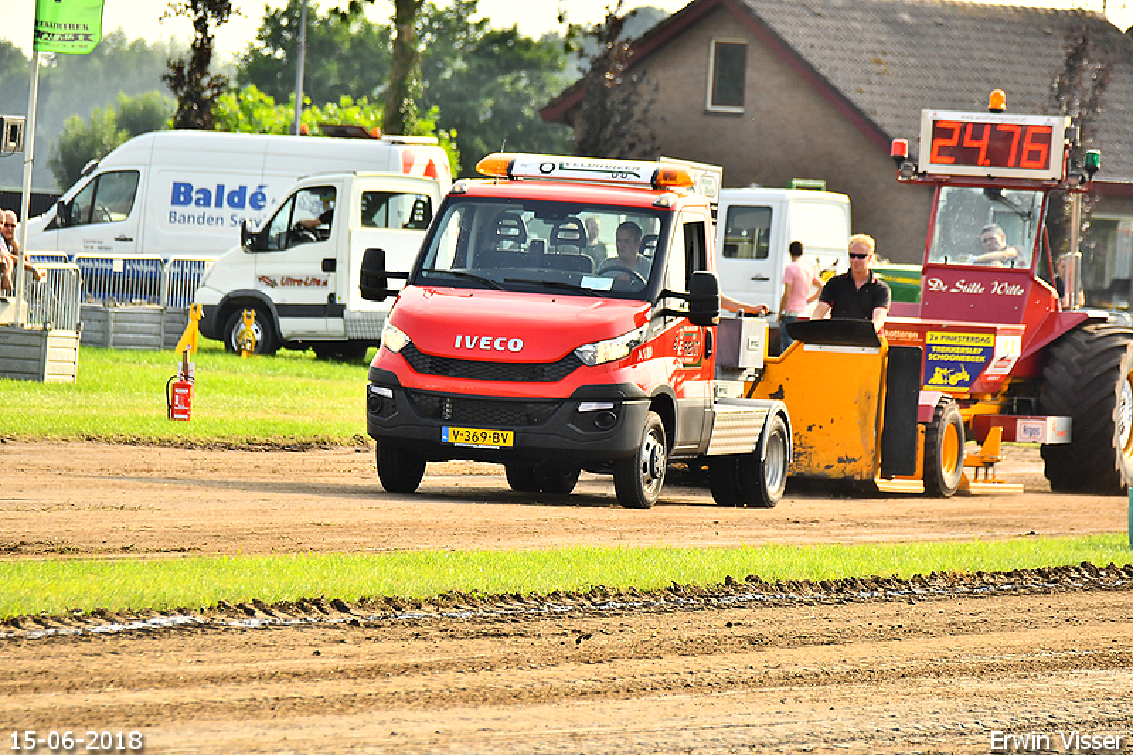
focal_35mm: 375
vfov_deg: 3.7
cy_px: 378
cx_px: 566
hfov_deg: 5.5
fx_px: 11799
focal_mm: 250
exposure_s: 1/1000
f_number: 7.1
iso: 500
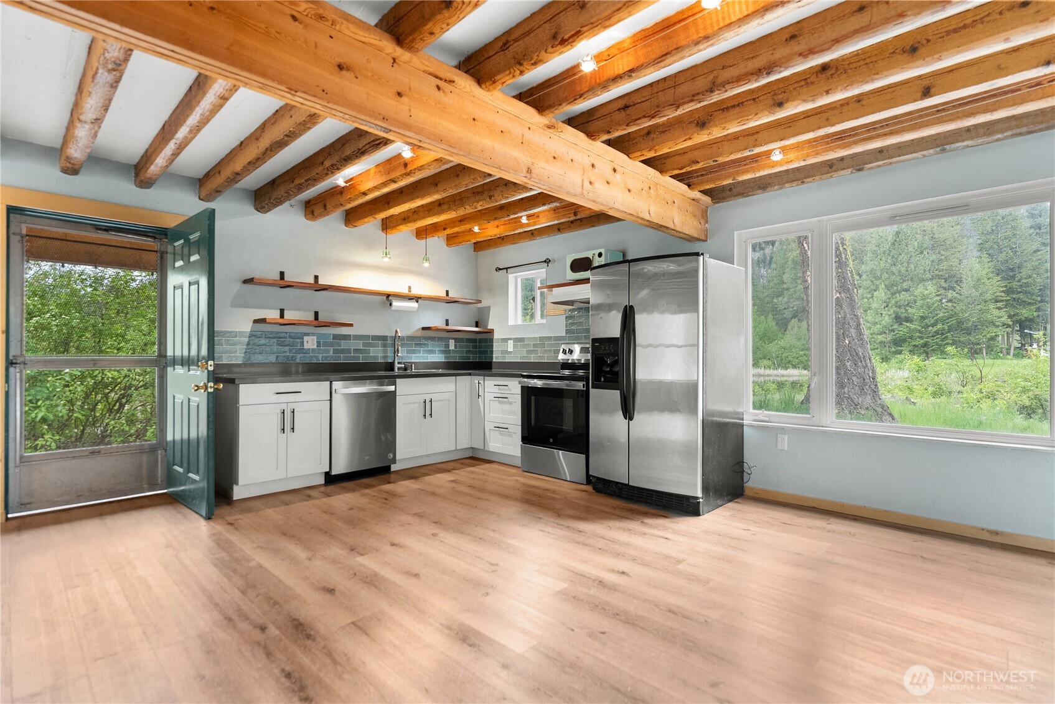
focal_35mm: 17
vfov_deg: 70.8
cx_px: 528
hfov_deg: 93.6
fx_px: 495
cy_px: 352
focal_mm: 16.9
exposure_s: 1/15
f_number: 2.8
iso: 400
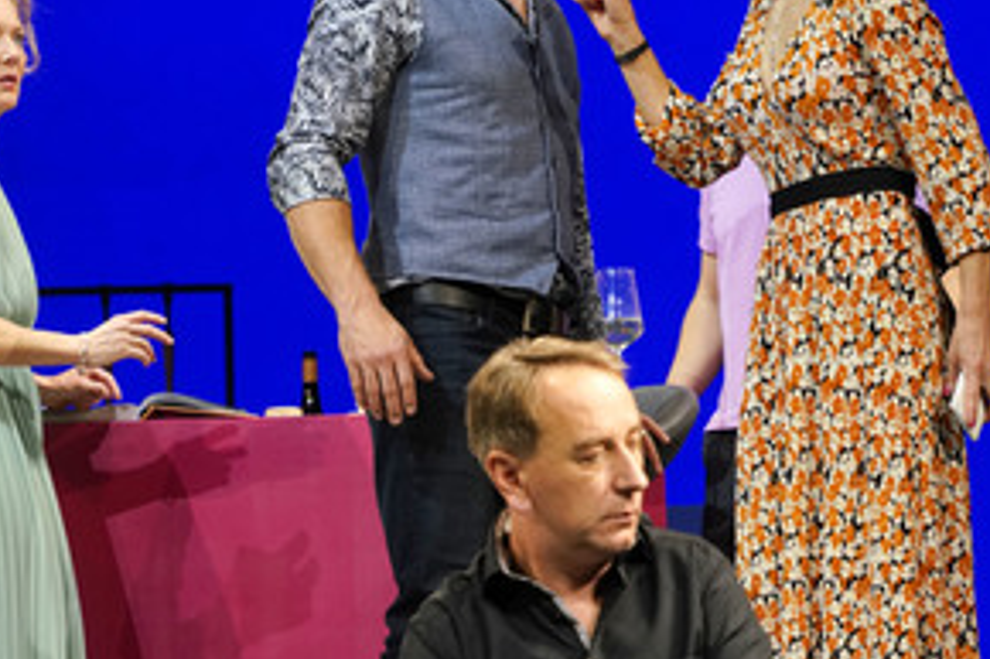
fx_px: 6294
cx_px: 609
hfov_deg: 9.0
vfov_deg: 6.0
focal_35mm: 229
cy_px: 201
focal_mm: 147
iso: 1600
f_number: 5.6
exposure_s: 1/250
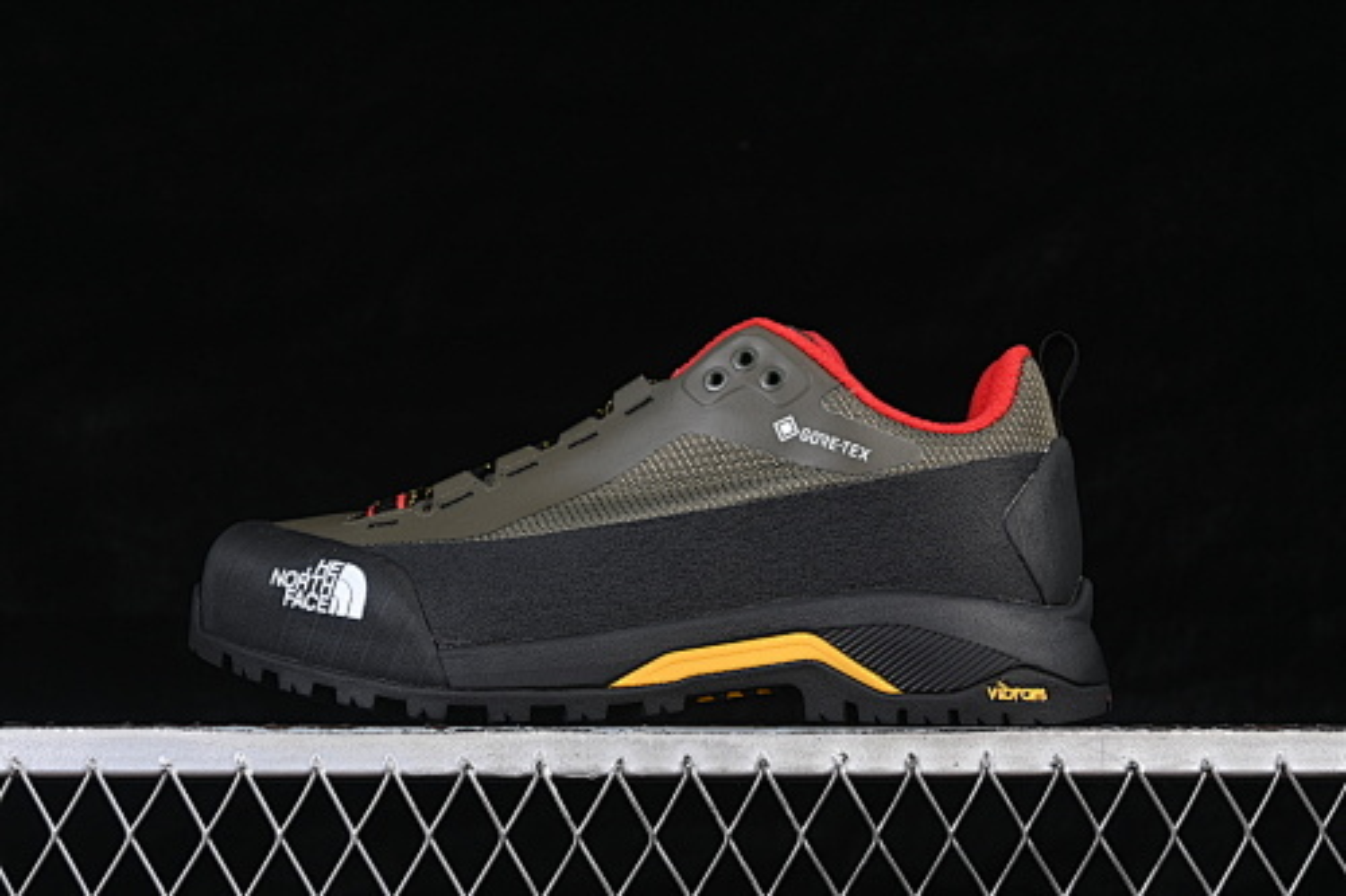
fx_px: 2803
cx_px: 673
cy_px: 448
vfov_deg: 18.2
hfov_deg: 27.0
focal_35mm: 75
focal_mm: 50
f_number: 6.3
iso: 160
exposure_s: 1/60
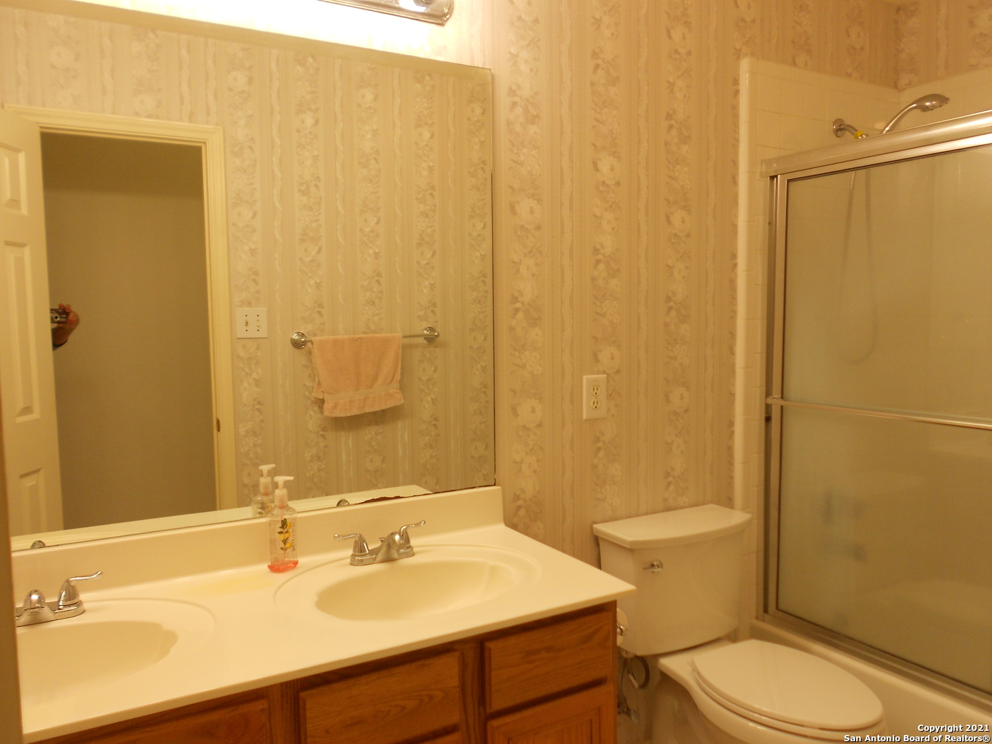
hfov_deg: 67.3
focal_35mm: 26
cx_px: 496
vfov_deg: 53.1
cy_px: 372
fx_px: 745
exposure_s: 1/50
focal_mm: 4.6
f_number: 3.2
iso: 80
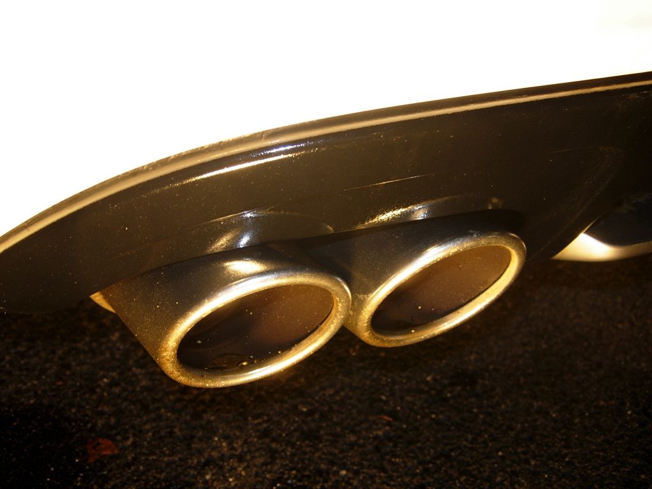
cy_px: 244
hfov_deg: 51.4
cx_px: 326
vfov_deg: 39.7
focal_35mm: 36
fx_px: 678
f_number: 2.7
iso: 50
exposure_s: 1/20.1
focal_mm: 7.5
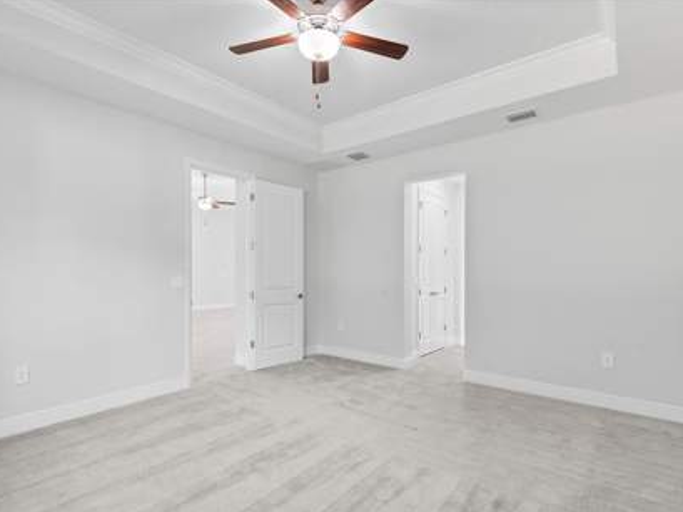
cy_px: 262
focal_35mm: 18
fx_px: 355
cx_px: 337
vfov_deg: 71.6
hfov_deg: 87.7
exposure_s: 1/1.25
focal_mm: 16
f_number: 10
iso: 100
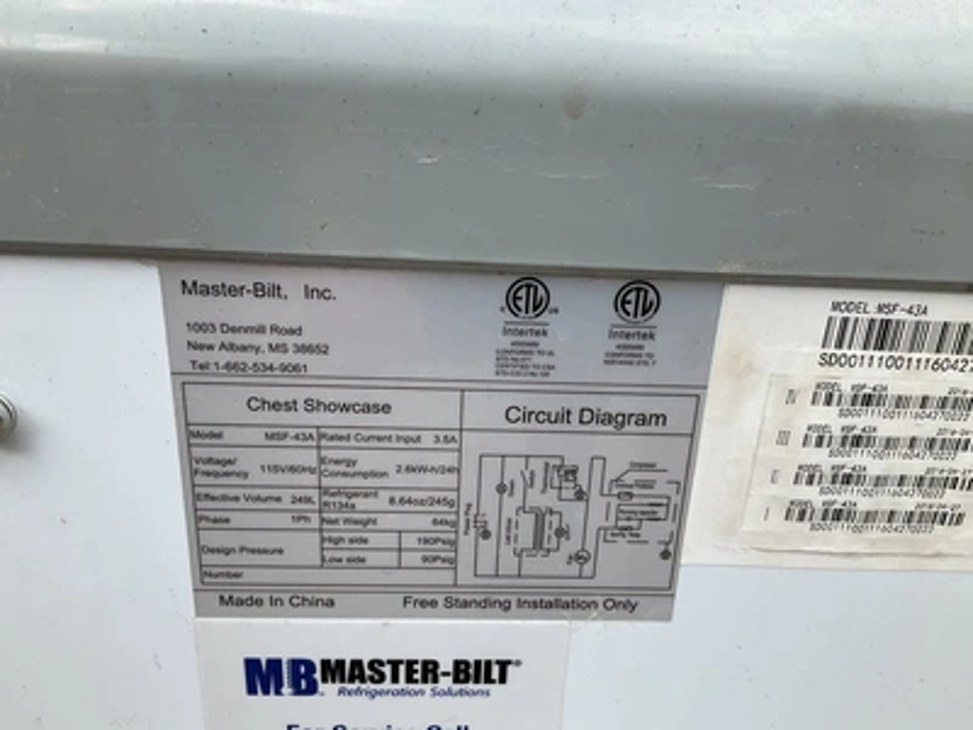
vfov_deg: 48.2
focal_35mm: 29
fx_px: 815
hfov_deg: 61.7
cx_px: 486
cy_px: 365
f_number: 1.8
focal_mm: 3
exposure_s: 1/855
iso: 25
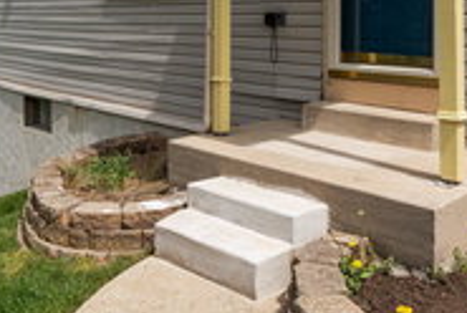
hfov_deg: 44.4
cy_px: 15
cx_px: 220
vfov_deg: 29.0
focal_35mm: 44
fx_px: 572
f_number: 10
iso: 640
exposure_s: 1/2000
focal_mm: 17
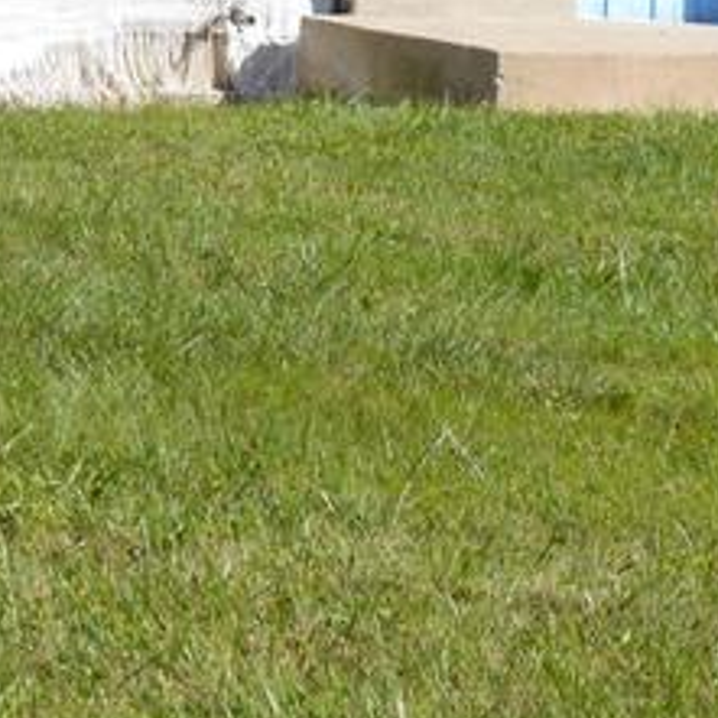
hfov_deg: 10.3
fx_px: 3977
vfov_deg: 10.1
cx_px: 244
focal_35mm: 169
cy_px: -203
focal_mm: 23
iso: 100
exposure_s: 1/250
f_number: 8
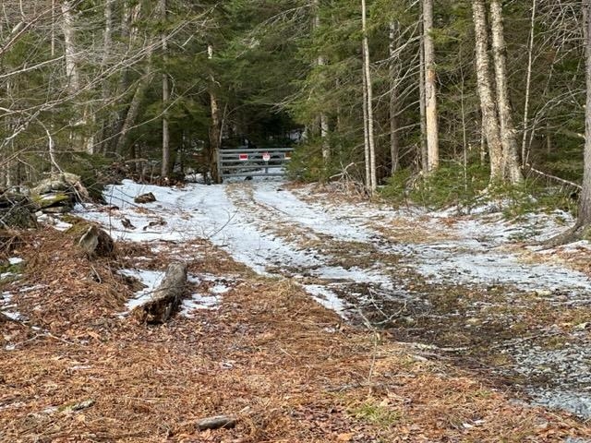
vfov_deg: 19.1
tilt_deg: -4.4
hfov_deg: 25.3
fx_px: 1315
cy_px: 222
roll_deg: +1.3
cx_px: 296
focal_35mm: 77
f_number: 2.8
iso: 32
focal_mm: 9
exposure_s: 1/132
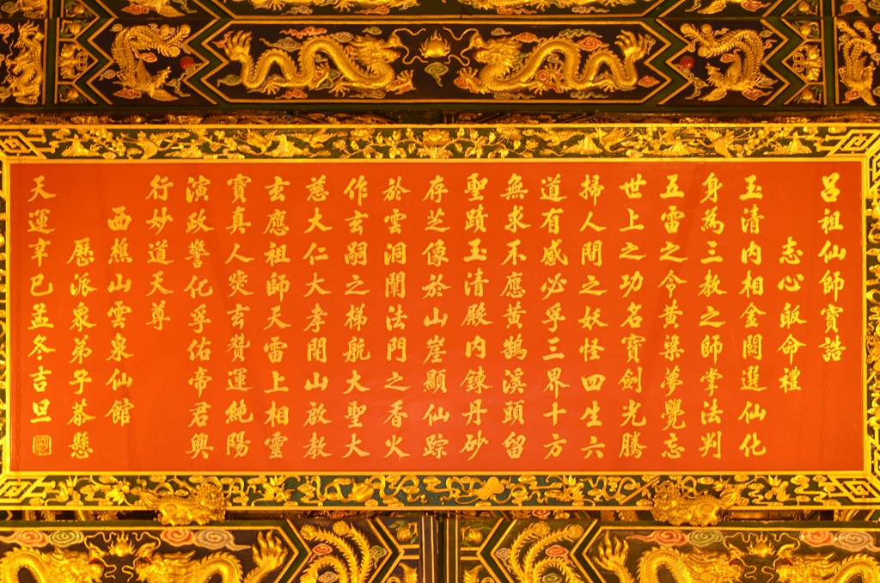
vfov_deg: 8.1
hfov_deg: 12.3
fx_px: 4098
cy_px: 292
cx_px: 440
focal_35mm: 168
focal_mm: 112
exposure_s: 1/125
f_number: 5.3
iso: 1100
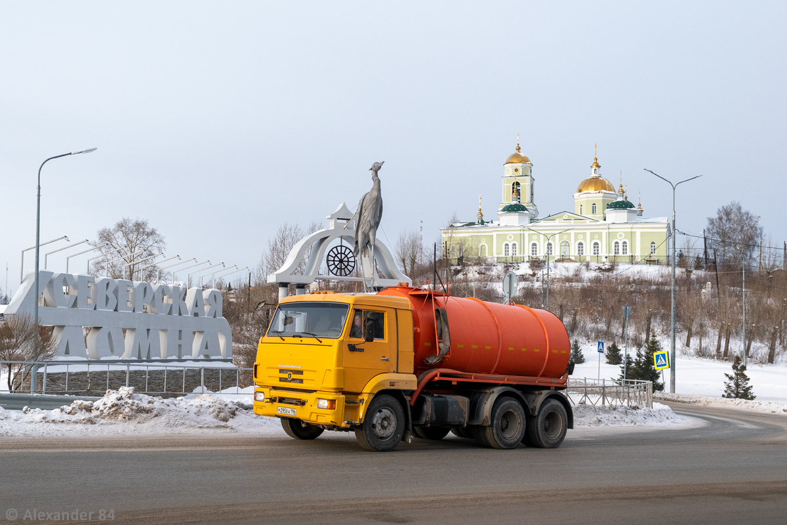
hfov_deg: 51.3
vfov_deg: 35.5
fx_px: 820
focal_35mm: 38
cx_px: 394
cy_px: 262
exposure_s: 1/1250
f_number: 5
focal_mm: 25
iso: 400
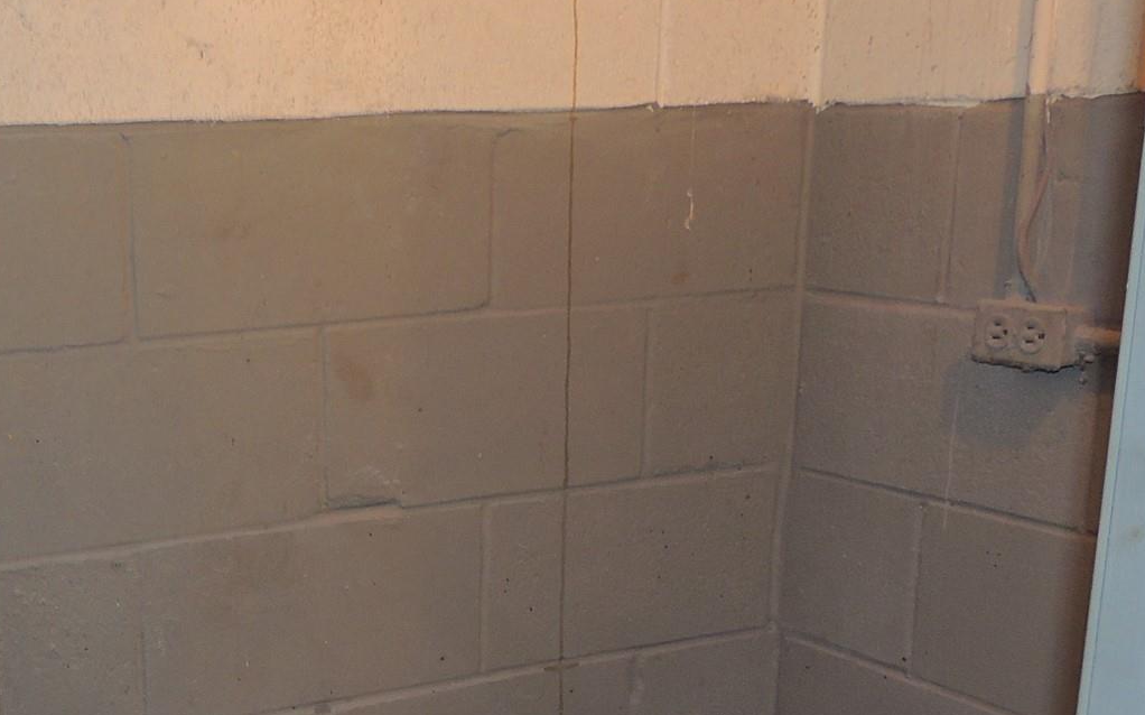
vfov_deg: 24.8
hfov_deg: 38.1
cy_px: 596
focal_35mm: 51
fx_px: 1591
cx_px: 223
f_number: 3
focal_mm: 4.3
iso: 200
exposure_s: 1/30
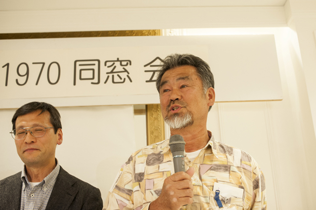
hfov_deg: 54.5
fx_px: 307
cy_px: 105
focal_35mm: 35
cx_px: 158
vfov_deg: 37.8
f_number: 5.6
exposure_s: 1/100
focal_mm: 35
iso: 900
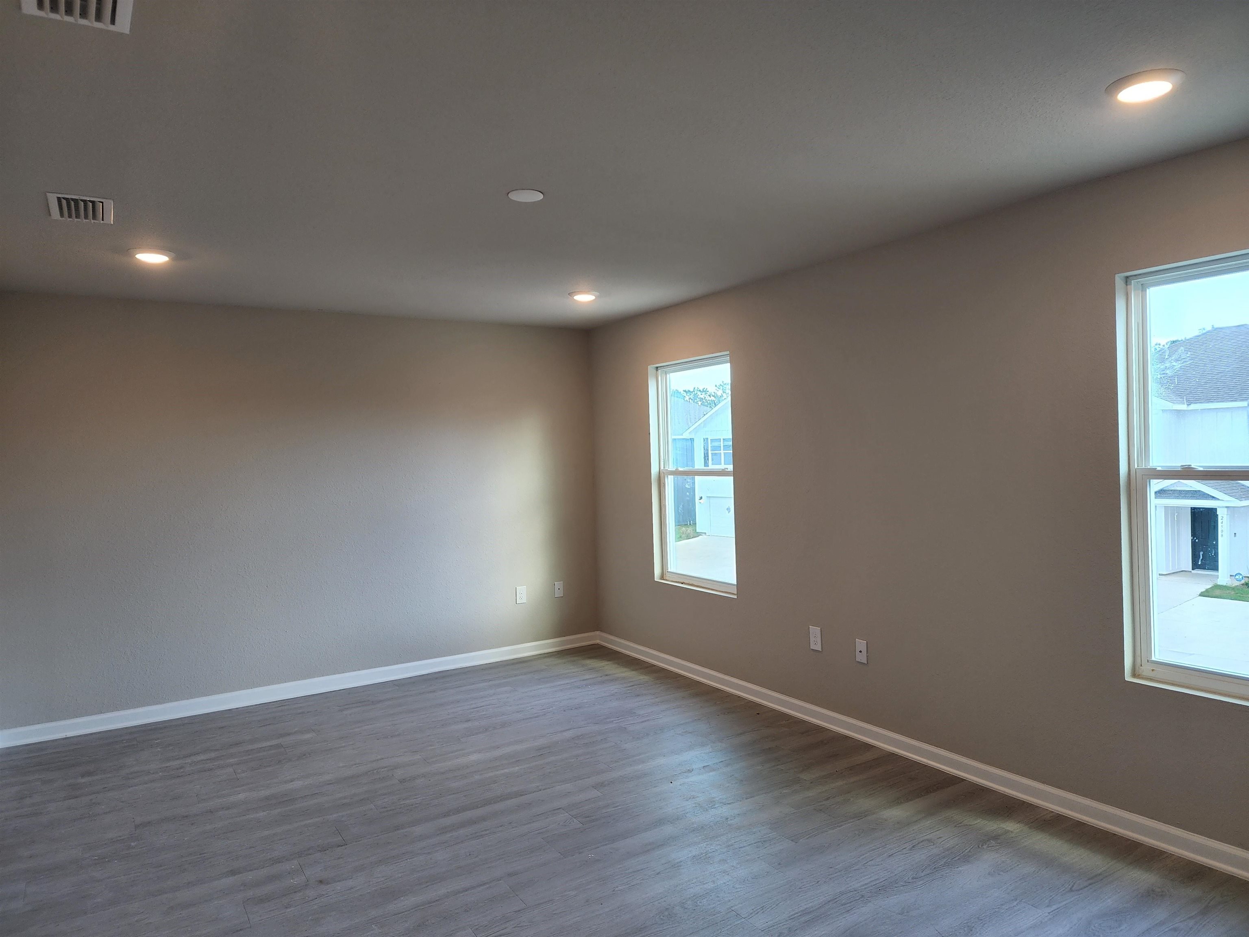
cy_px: 468
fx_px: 830
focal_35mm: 23
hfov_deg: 73.9
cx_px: 624
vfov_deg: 58.9
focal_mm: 6.4
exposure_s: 1/120
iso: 80
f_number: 1.8
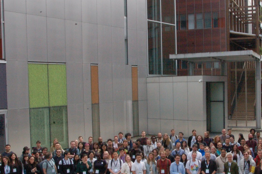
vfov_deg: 26.5
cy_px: 100
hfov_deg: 38.6
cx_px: 174
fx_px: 370
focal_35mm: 51
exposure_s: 1/125
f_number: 32
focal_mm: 19
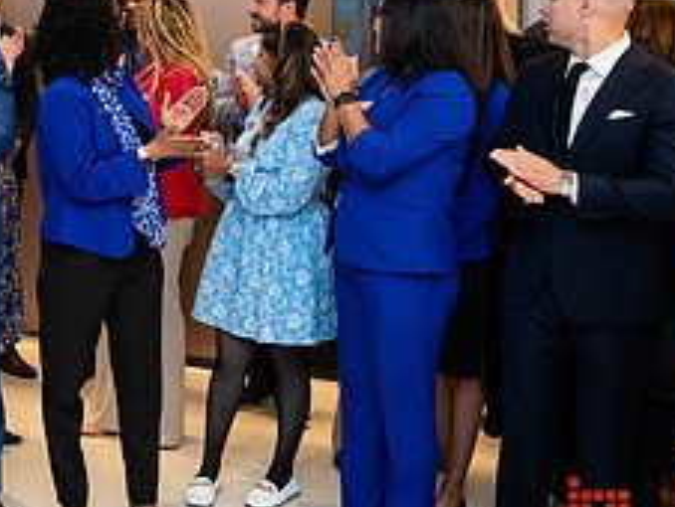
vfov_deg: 20.9
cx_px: -87
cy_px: 57
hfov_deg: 25.8
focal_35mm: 69
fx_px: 1347
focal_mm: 27.5
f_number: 3.2
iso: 500
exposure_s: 1/200
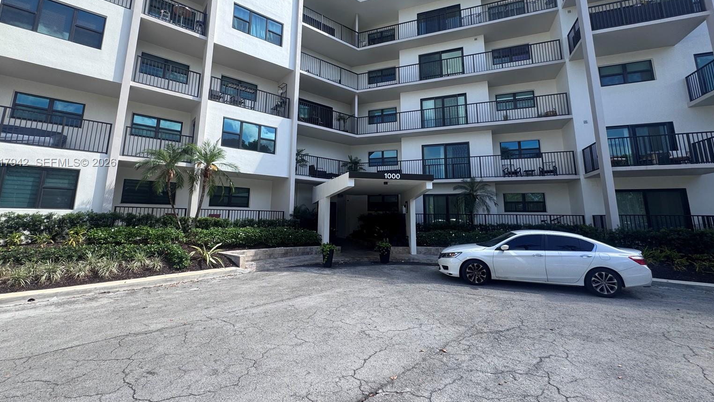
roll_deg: -0.9
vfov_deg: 66.5
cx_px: 345
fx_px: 303
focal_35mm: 16
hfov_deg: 99.3
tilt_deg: +11.6
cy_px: 163
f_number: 2.2
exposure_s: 1/727
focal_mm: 2.22
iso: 40
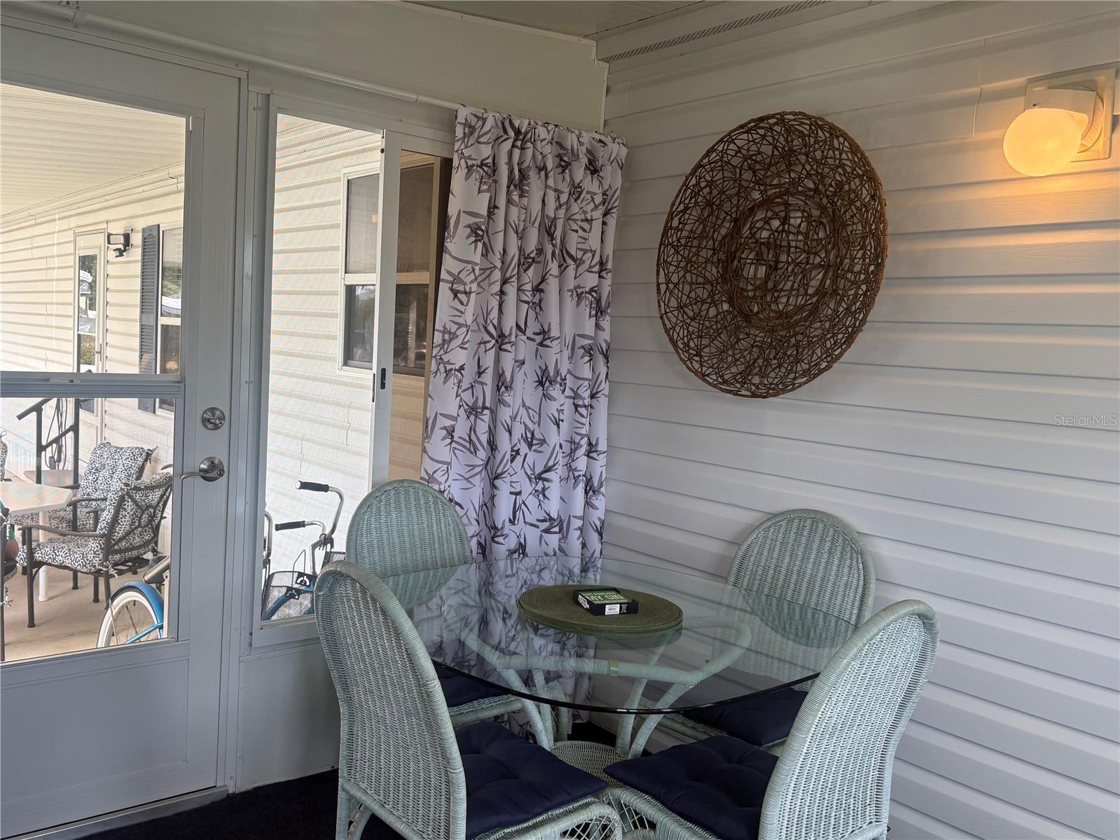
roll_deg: -2.4
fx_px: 841
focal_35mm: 26
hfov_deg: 67.3
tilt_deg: -5.1
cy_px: 420
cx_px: 560
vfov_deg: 53.1
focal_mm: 5.96
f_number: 1.6
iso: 50
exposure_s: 1/306
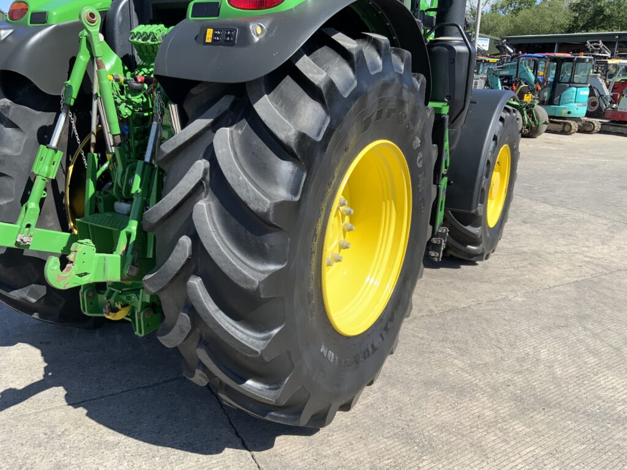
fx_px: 525
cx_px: 314
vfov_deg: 48.2
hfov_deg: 61.7
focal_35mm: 29
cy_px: 235
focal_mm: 3
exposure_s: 1/1098
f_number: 1.8
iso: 16
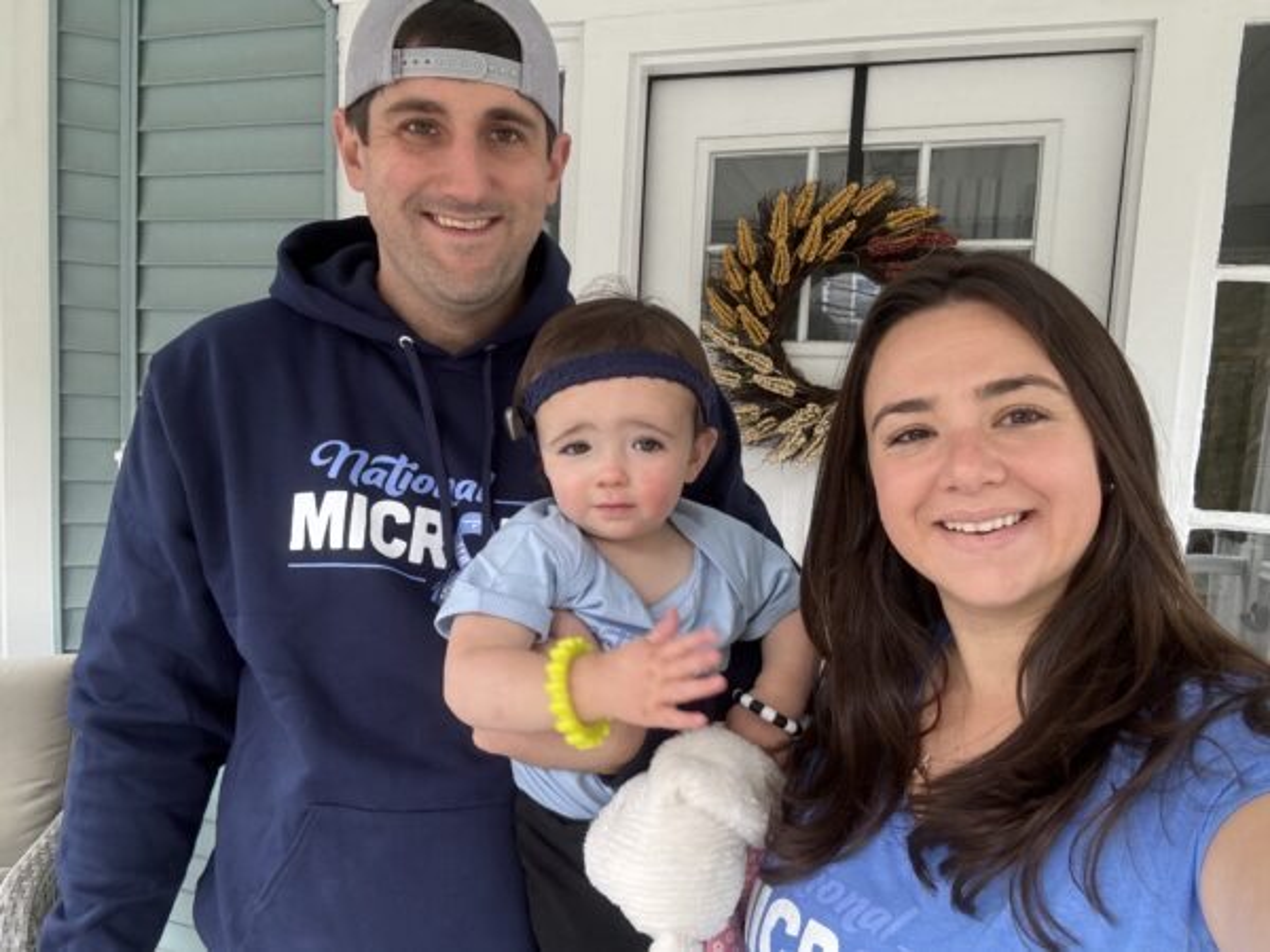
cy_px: 476
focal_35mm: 23
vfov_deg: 58.9
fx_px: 844
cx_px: 635
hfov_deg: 73.9
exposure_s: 1/121
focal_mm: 2.69
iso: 64
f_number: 1.9
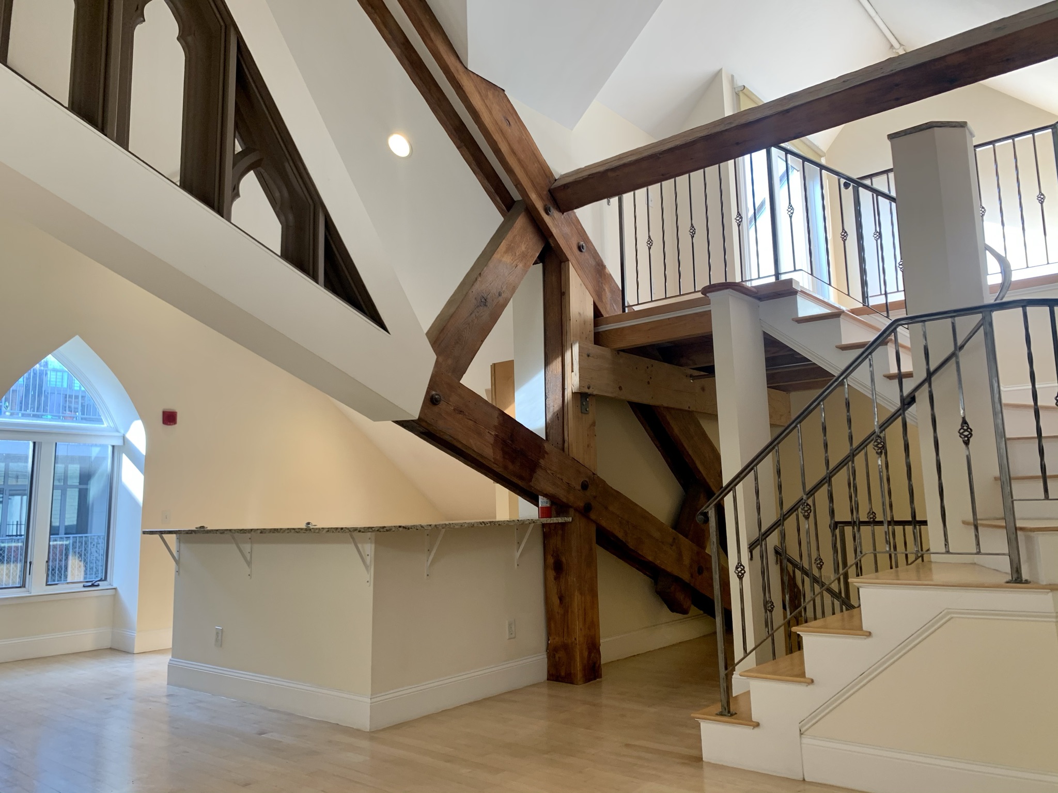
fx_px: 795
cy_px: 396
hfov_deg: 67.3
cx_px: 529
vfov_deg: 53.1
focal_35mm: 26
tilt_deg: +8.8
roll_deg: +0.4
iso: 80
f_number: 1.8
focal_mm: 4.25
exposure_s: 1/120
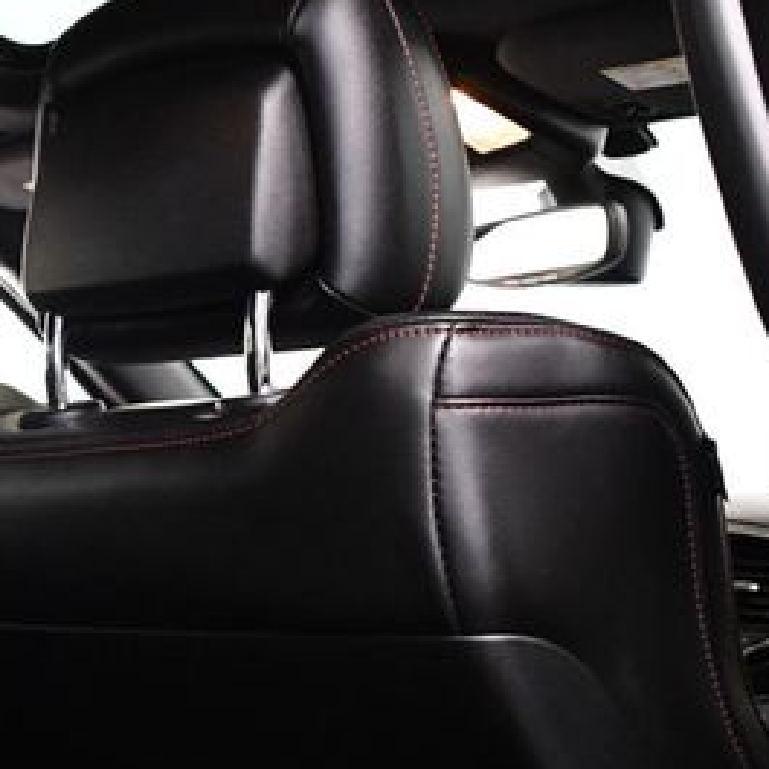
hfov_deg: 22.6
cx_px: 23
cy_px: 540
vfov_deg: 23.2
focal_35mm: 74
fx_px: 1860
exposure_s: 1/100
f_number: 3.5
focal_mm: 18
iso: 3200
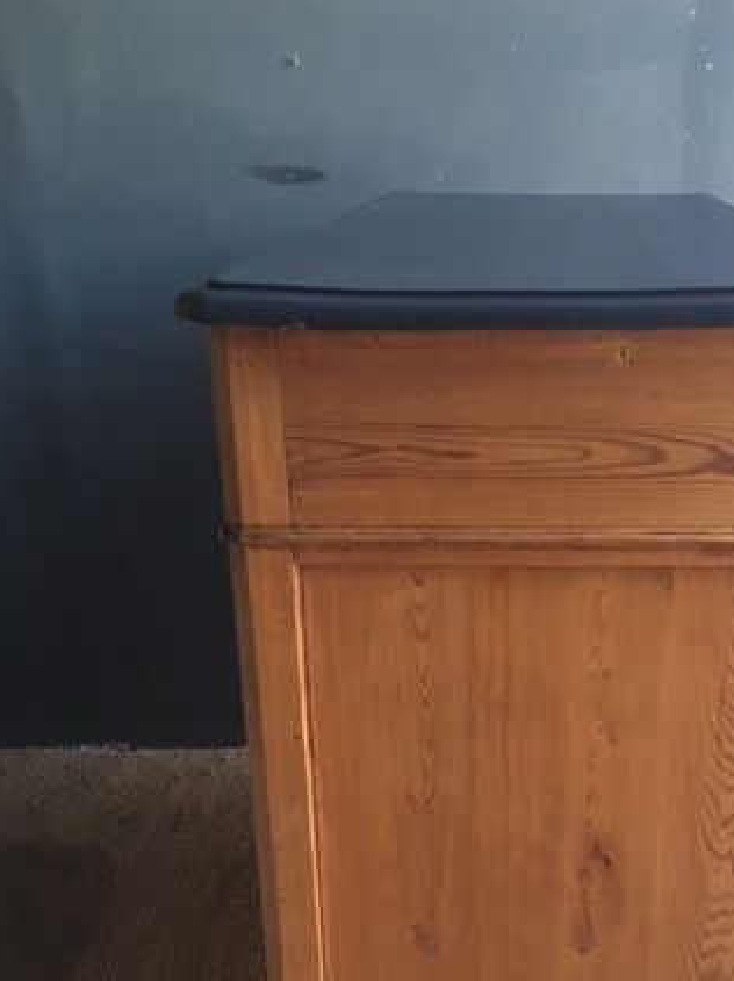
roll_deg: -0.5
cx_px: 509
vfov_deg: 42.0
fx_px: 1245
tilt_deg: -25.3
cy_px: 702
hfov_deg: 32.5
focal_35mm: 44
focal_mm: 4.15
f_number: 2.2
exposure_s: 1/33
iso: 64
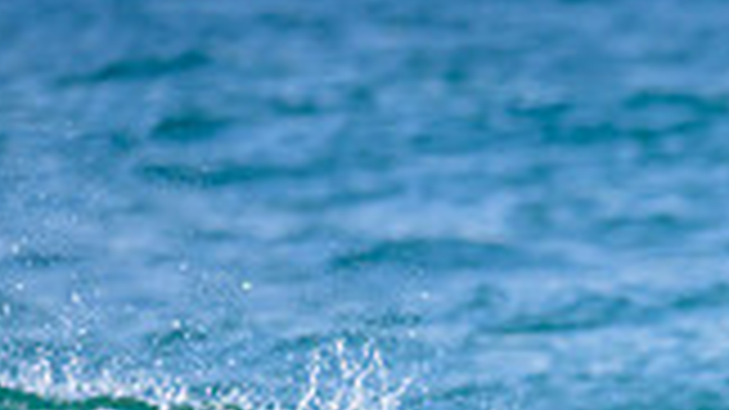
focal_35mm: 3003
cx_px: 981
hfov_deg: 0.7
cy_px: 741
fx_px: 58029
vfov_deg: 0.4
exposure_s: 1/2500
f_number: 6.3
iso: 640
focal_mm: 800
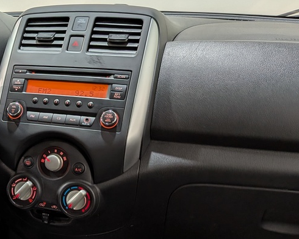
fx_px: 434
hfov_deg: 34.3
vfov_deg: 30.2
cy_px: 185
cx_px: -7
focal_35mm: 49
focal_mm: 4.53
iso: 30
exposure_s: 1/120
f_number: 1.7
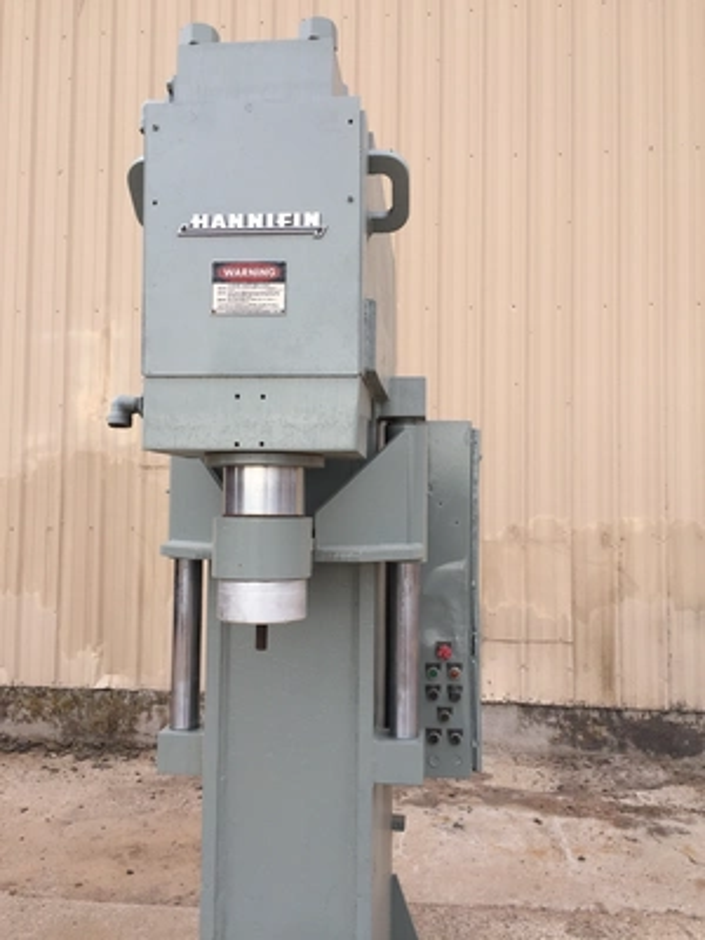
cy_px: 470
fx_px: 787
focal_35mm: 29
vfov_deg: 61.7
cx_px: 352
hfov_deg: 48.2
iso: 32
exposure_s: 1/434
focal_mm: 4.15
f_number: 2.2
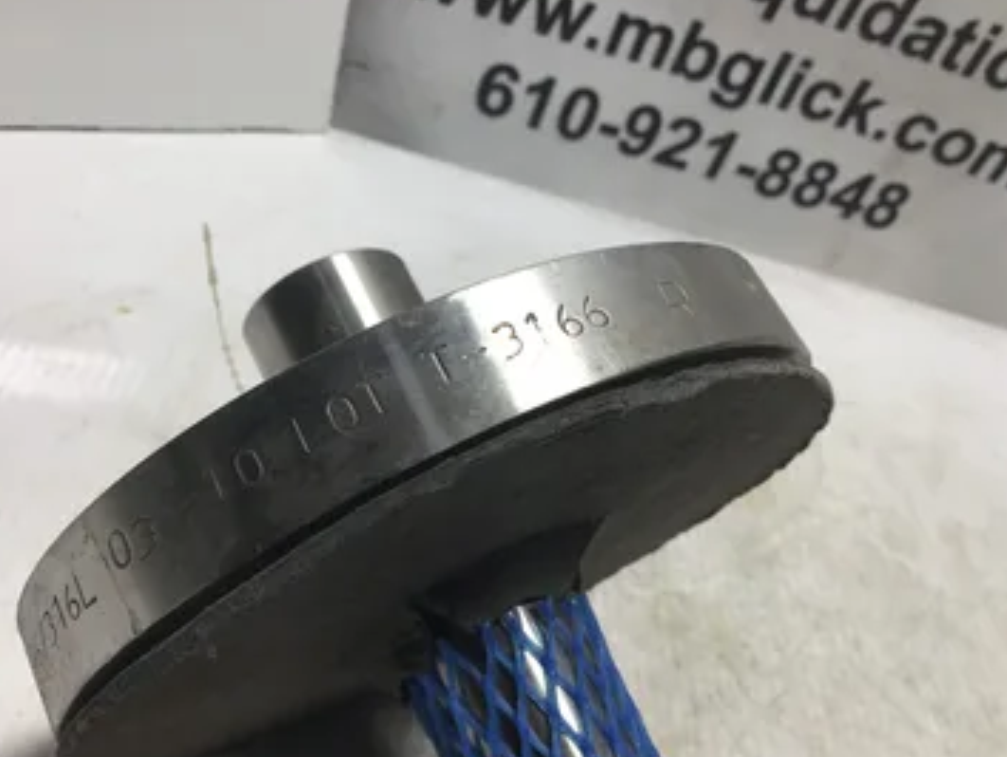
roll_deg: -23.8
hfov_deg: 52.6
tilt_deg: -35.6
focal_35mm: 35
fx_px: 1019
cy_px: 384
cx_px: 492
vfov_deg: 40.7
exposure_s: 1/120
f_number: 2.4
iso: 25
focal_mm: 3.3
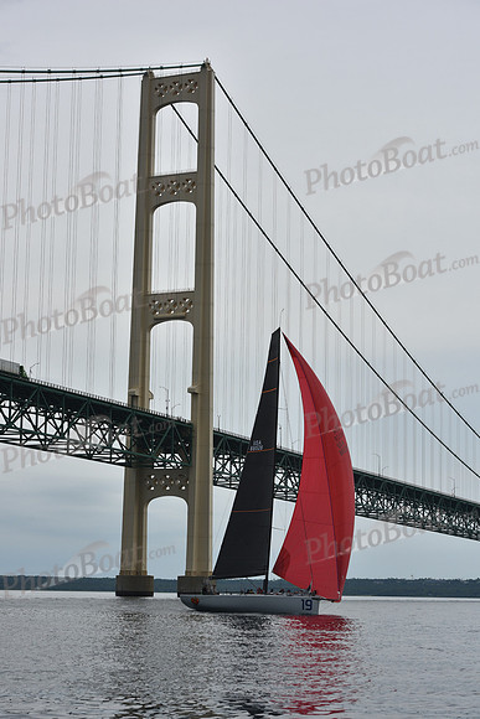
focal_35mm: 78
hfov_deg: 17.5
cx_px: 240
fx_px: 1559
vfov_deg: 26.0
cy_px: 360
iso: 250
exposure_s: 1/800
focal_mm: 78
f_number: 9
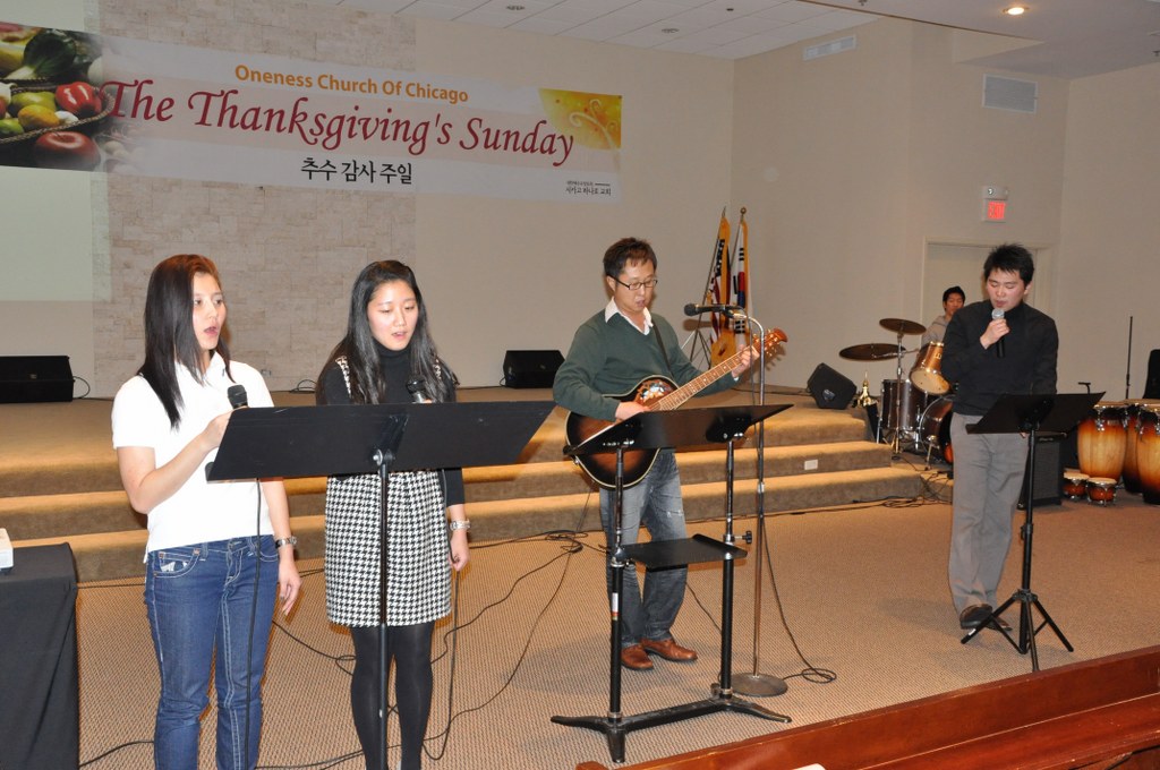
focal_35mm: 36
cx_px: 580
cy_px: 385
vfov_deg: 36.8
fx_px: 1159
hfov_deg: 53.2
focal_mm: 24
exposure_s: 1/60
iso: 1600
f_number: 8
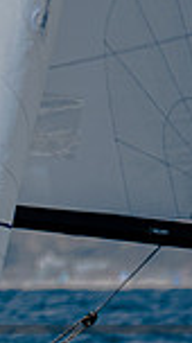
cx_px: -513
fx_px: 21737
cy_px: 462
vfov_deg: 0.9
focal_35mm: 2391
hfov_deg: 0.5
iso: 200
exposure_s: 1/2000
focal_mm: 330
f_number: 5.6
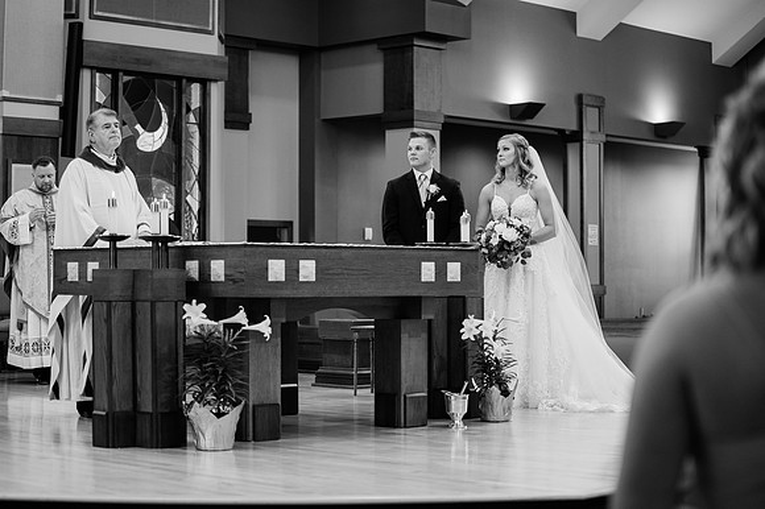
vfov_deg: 19.0
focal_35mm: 72
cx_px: 388
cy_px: 254
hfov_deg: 28.2
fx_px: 1524
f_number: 2.8
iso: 1600
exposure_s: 1/250
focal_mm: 70
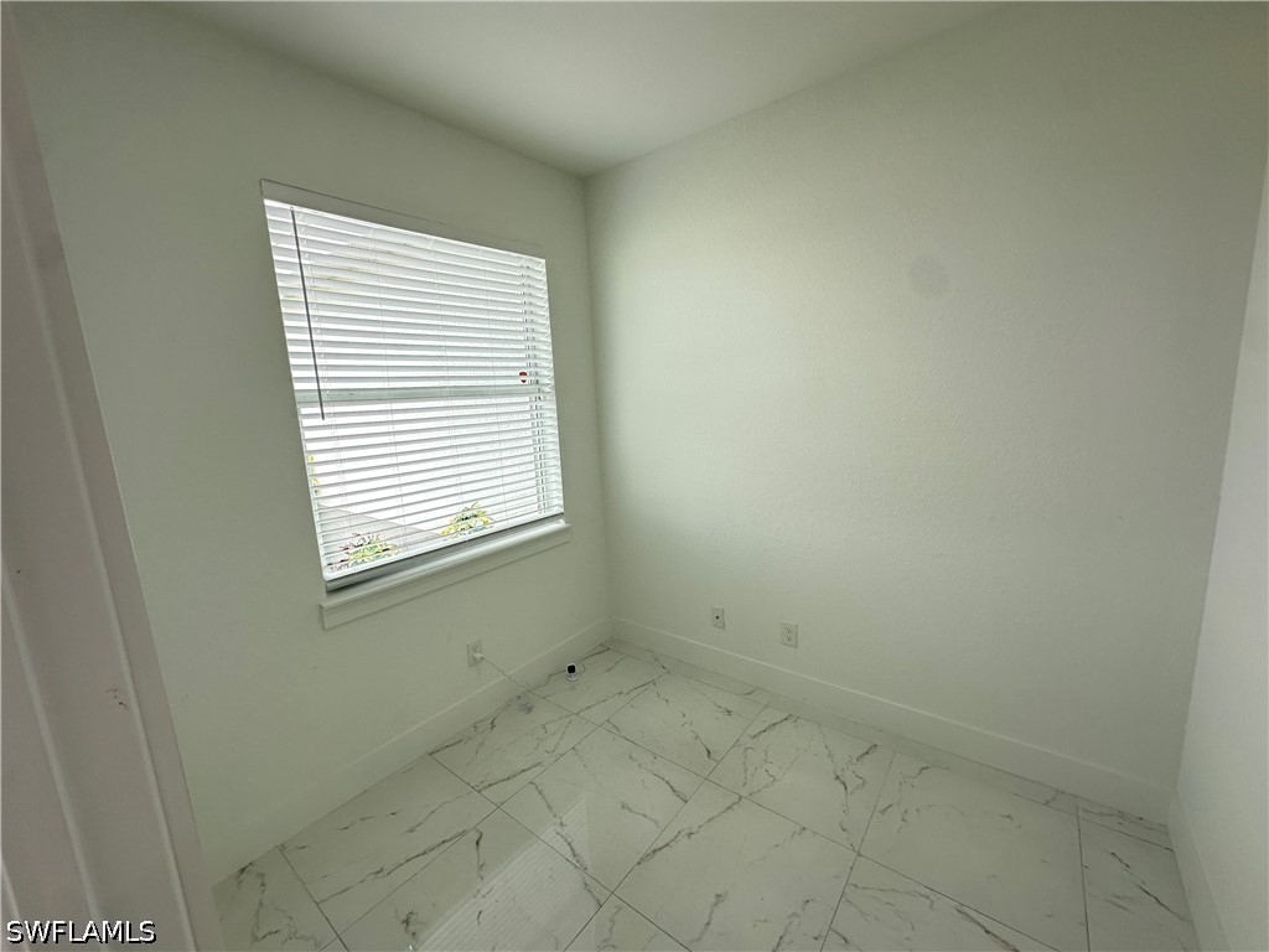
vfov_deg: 85.7
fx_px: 513
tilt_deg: -7.3
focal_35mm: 14
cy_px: 476
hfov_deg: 102.1
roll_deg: +2.4
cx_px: 634
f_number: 2.2
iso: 80
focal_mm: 2.22
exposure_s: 1/120
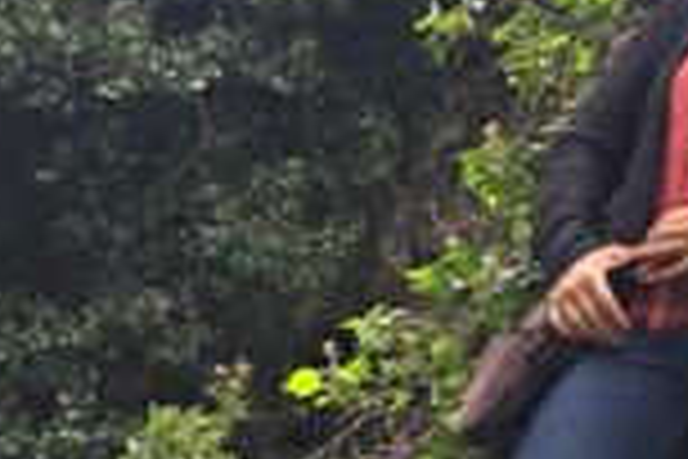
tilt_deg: +30.4
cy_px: -500
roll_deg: +1.5
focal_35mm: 195
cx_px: 2158
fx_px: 3726
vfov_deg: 6.8
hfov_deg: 8.5
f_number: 1.8
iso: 20
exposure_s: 1/361
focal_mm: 3.99
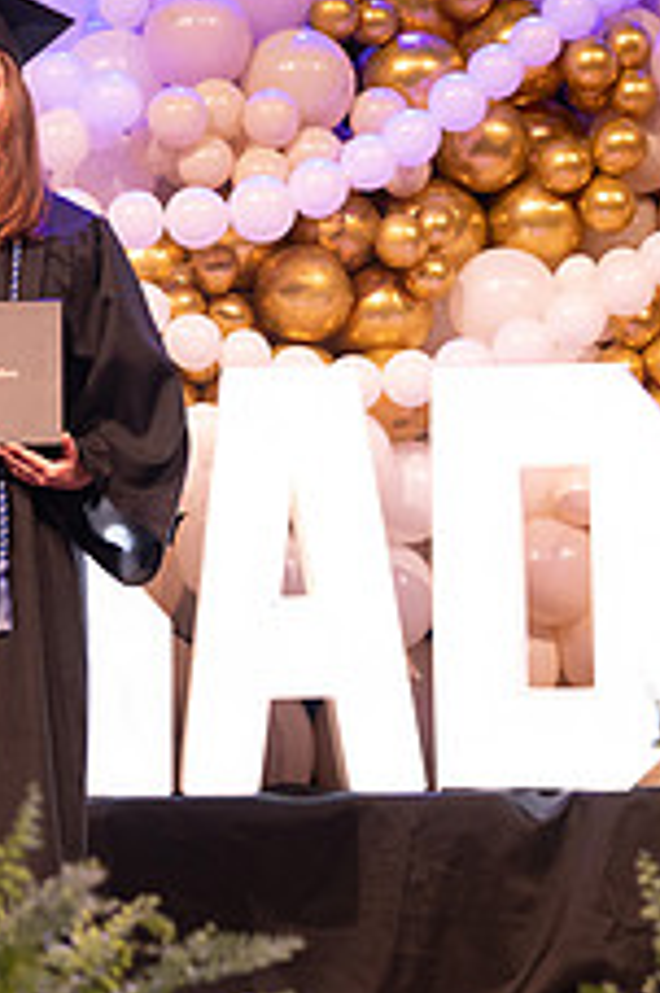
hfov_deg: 11.8
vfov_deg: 17.6
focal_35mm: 115
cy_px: 109
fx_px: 3167
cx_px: 35
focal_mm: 58
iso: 1600
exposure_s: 1/200
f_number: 4
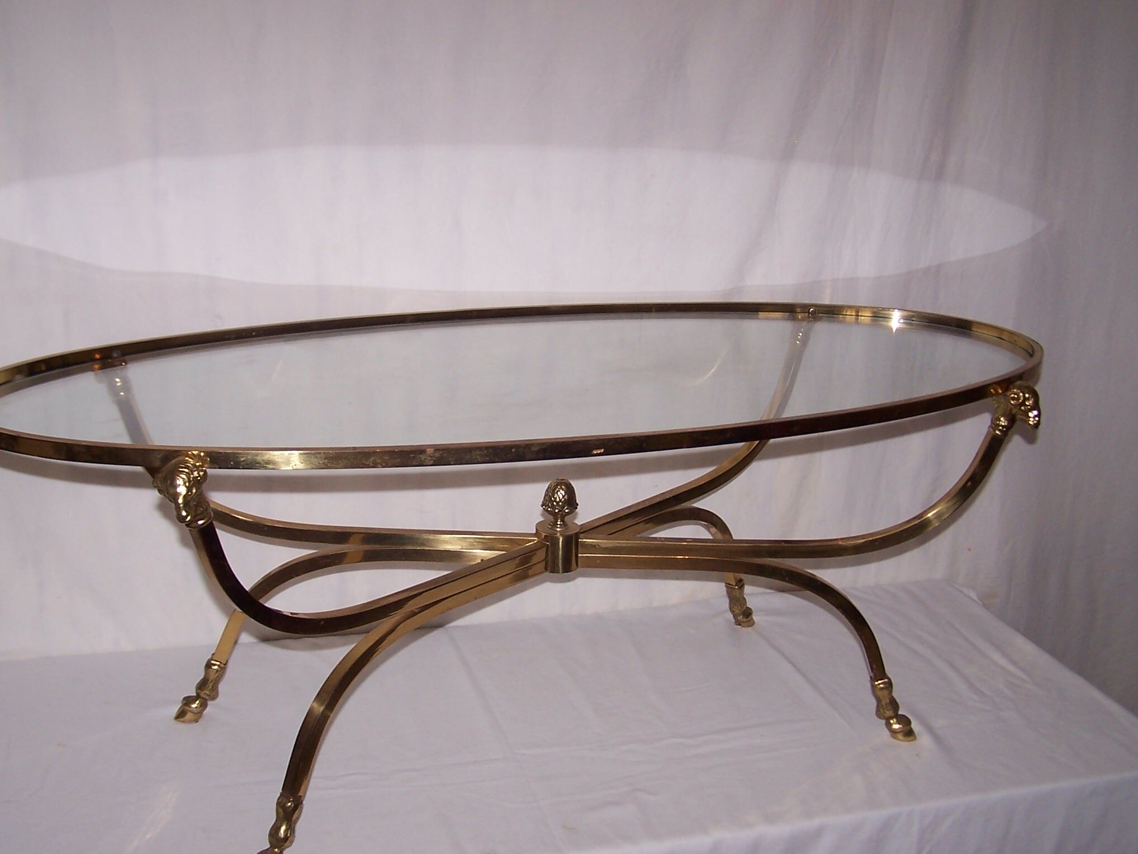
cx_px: 528
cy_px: 443
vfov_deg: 33.6
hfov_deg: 43.8
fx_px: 1414
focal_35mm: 43
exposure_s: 1/60
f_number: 2.8
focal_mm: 6.3
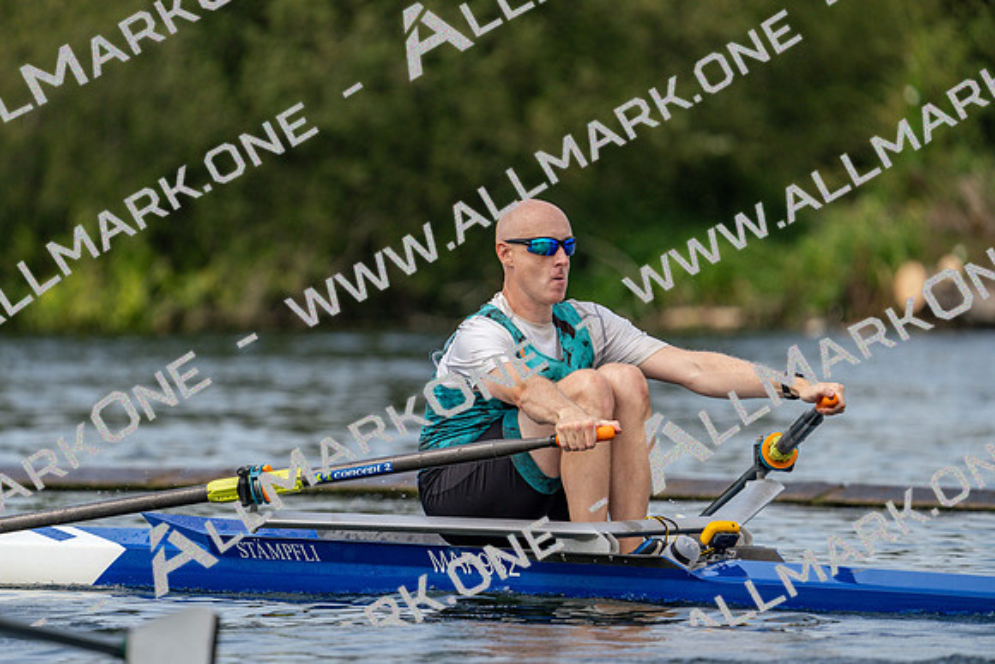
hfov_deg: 4.9
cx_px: 498
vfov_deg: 3.3
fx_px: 11583
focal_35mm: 419
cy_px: 332
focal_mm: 419
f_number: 6.3
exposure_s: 1/1600
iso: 500
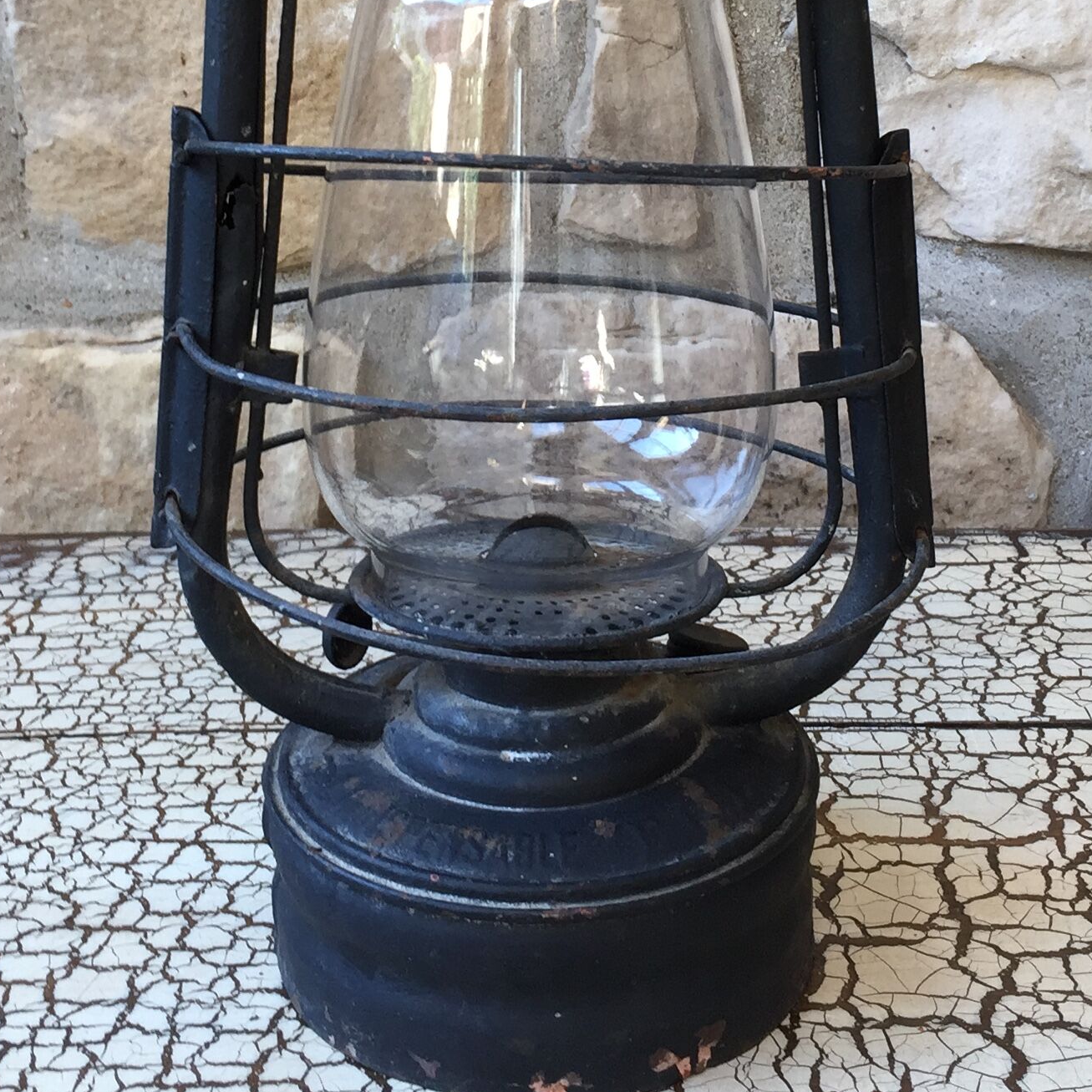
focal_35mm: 64
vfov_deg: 25.8
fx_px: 2284
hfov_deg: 26.9
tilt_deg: -10.7
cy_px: 48
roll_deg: +0.9
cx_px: 561
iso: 40
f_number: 2.2
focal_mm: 4.15
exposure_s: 1/50
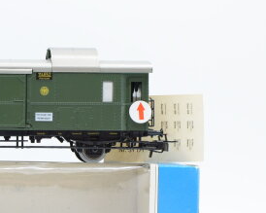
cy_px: 176
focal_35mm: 108
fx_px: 850
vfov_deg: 14.2
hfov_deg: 17.2
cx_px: -19
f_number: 8
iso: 320
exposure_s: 1/125
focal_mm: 35
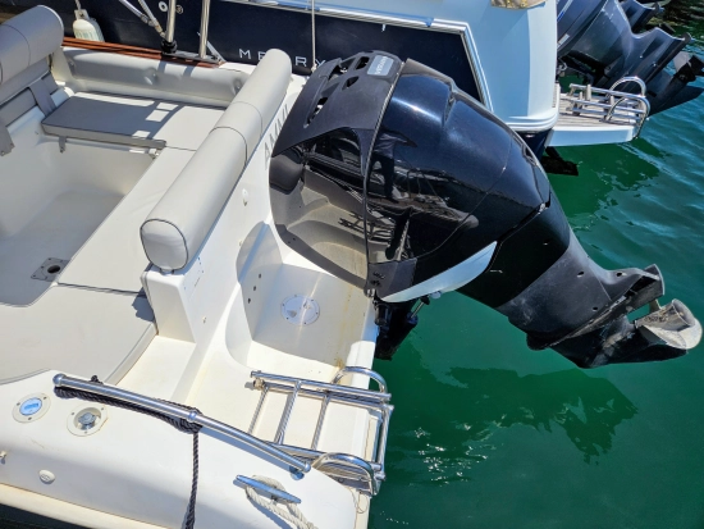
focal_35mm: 23
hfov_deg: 73.9
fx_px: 468
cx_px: 352
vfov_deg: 58.9
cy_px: 264
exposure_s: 1/3788
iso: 25
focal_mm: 5.4
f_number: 1.8
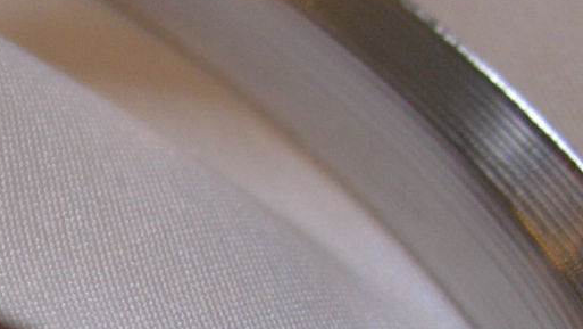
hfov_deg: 13.2
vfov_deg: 7.6
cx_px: -108
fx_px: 2459
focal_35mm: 159
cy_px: 283
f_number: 2.8
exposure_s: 1/50
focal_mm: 8
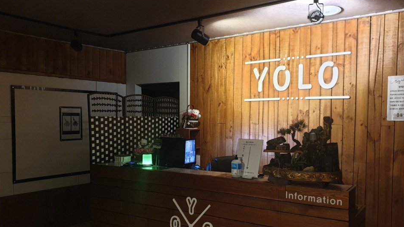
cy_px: 136
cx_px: 199
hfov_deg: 59.5
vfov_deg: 35.5
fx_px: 354
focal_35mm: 33
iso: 320
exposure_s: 1/30
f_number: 1.5
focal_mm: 4.3
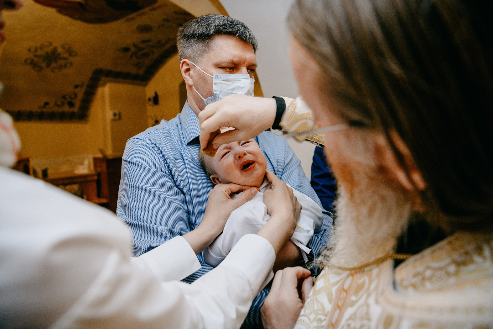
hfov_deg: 69.4
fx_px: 356
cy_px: 164
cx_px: 246
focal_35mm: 26
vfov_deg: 49.6
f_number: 3.5
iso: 500
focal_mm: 26
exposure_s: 1/160
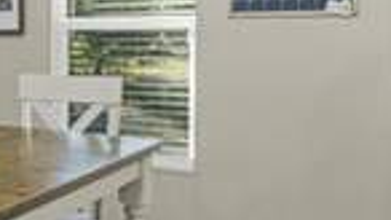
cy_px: 52
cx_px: -72
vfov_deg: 21.0
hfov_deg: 31.2
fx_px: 588
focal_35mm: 57
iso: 100
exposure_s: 1/2
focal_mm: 11
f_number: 7.1
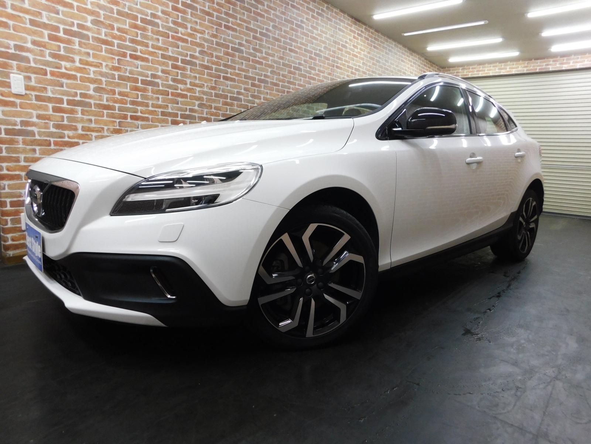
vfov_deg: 58.9
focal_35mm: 23
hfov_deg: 73.9
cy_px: 222
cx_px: 296
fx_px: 393
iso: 160
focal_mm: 4
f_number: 3
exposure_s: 1/30
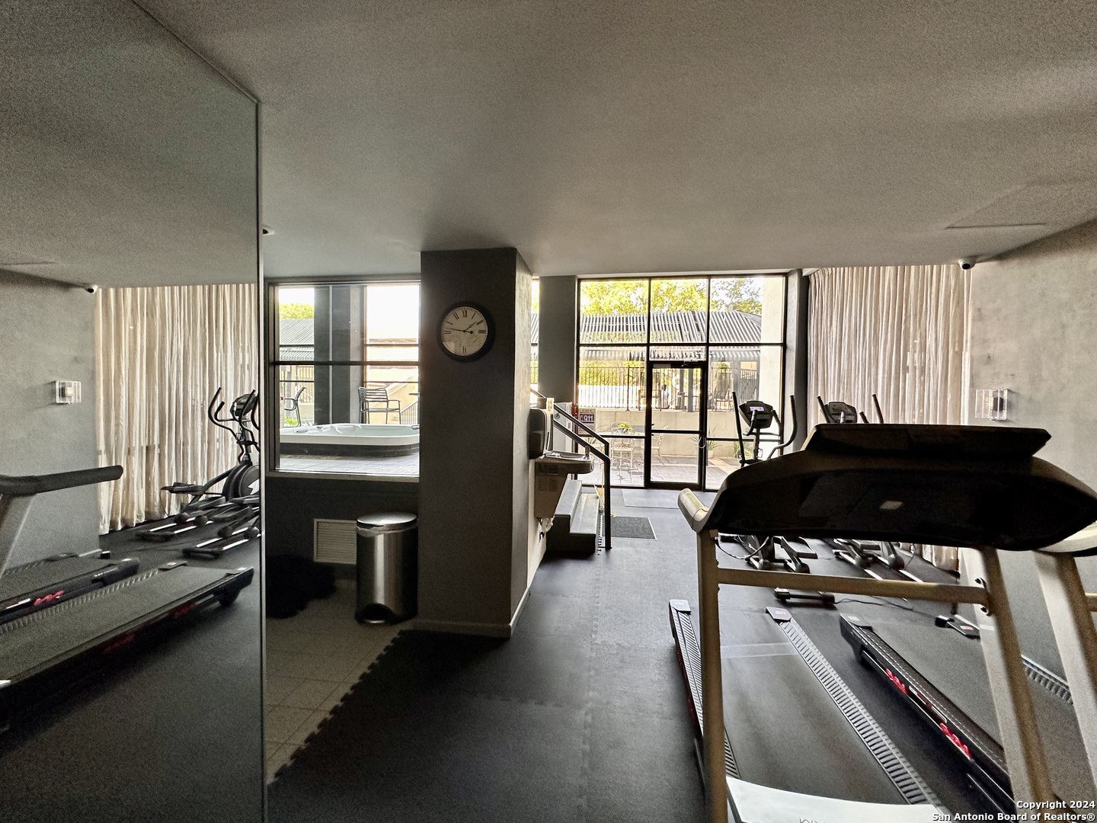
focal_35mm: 14
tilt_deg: -0.4
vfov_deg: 85.7
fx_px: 444
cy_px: 412
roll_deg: -2.0
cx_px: 548
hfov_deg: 102.1
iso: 160
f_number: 2.2
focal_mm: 2.22
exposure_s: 1/60
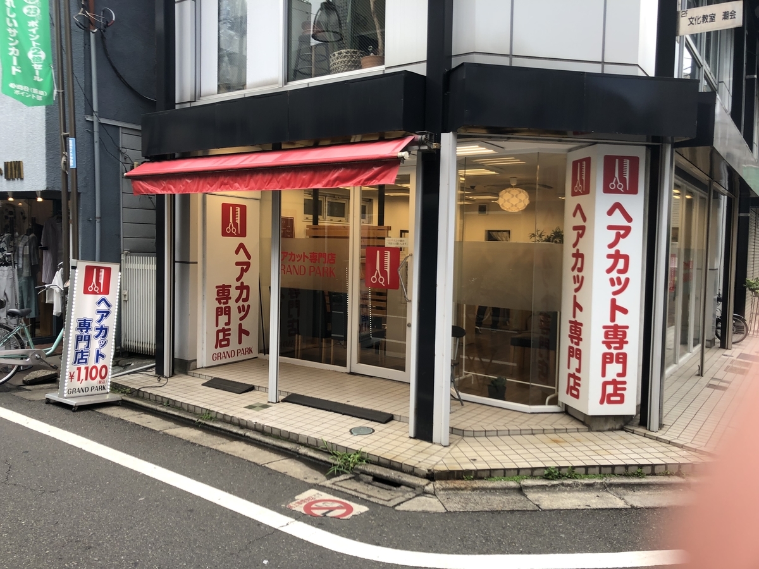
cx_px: 380
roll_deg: -3.1
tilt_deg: -4.3
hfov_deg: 63.4
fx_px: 614
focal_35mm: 28
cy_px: 284
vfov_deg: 49.7
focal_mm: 3.99
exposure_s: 1/326
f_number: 1.8
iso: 20
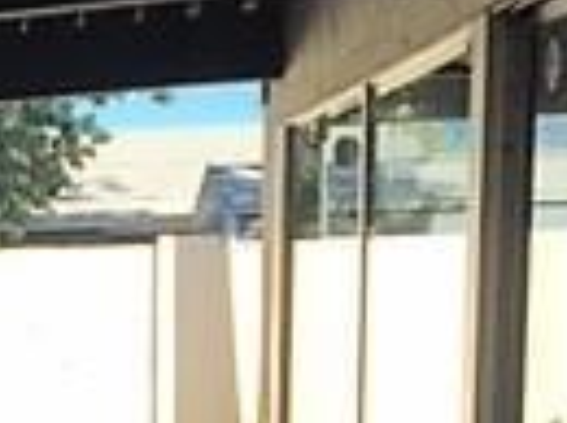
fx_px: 2338
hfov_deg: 12.8
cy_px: 672
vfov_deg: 10.0
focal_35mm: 143
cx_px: -393
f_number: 2.2
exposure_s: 1/1236
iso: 32
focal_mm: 4.15
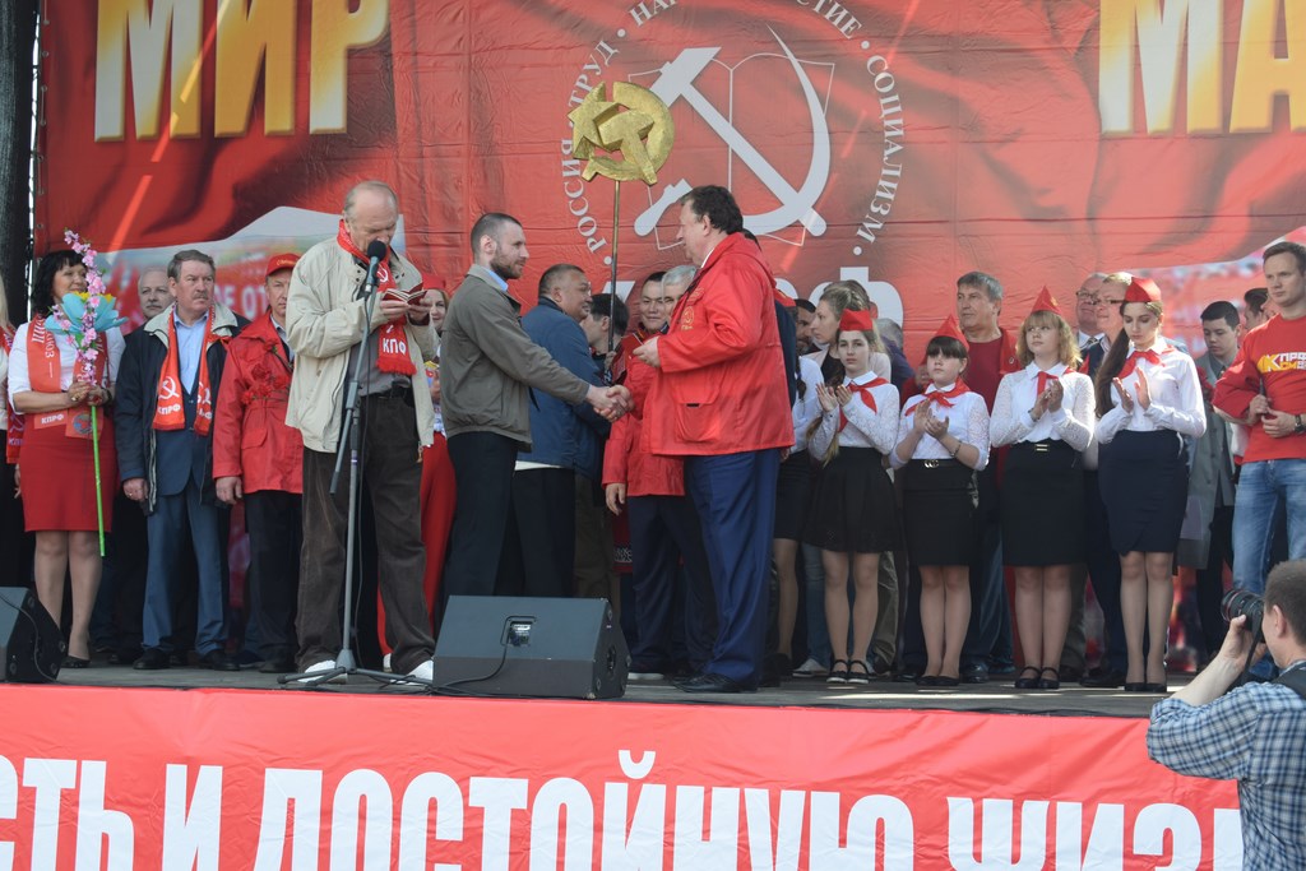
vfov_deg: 18.9
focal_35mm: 72
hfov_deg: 28.1
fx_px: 2612
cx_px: 653
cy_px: 436
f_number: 7.1
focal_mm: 48
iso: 400
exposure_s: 1/200
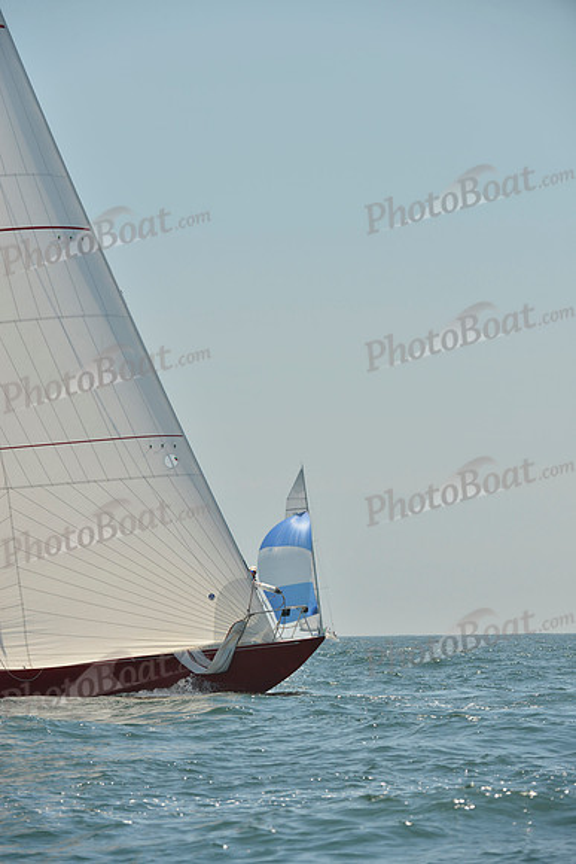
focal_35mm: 200
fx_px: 4797
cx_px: 288
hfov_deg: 6.9
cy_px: 432
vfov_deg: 10.3
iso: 280
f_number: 8
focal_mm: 200
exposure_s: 1/1250
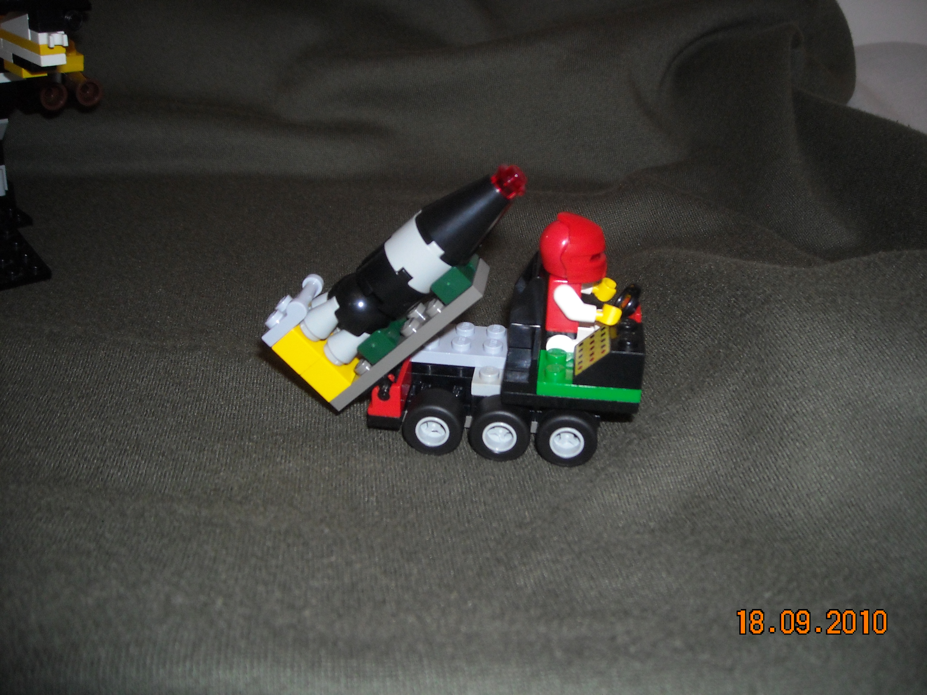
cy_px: 348
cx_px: 464
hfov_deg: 52.6
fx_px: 937
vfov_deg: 40.7
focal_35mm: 35
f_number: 5.6
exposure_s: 1/60
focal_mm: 5.7
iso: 200
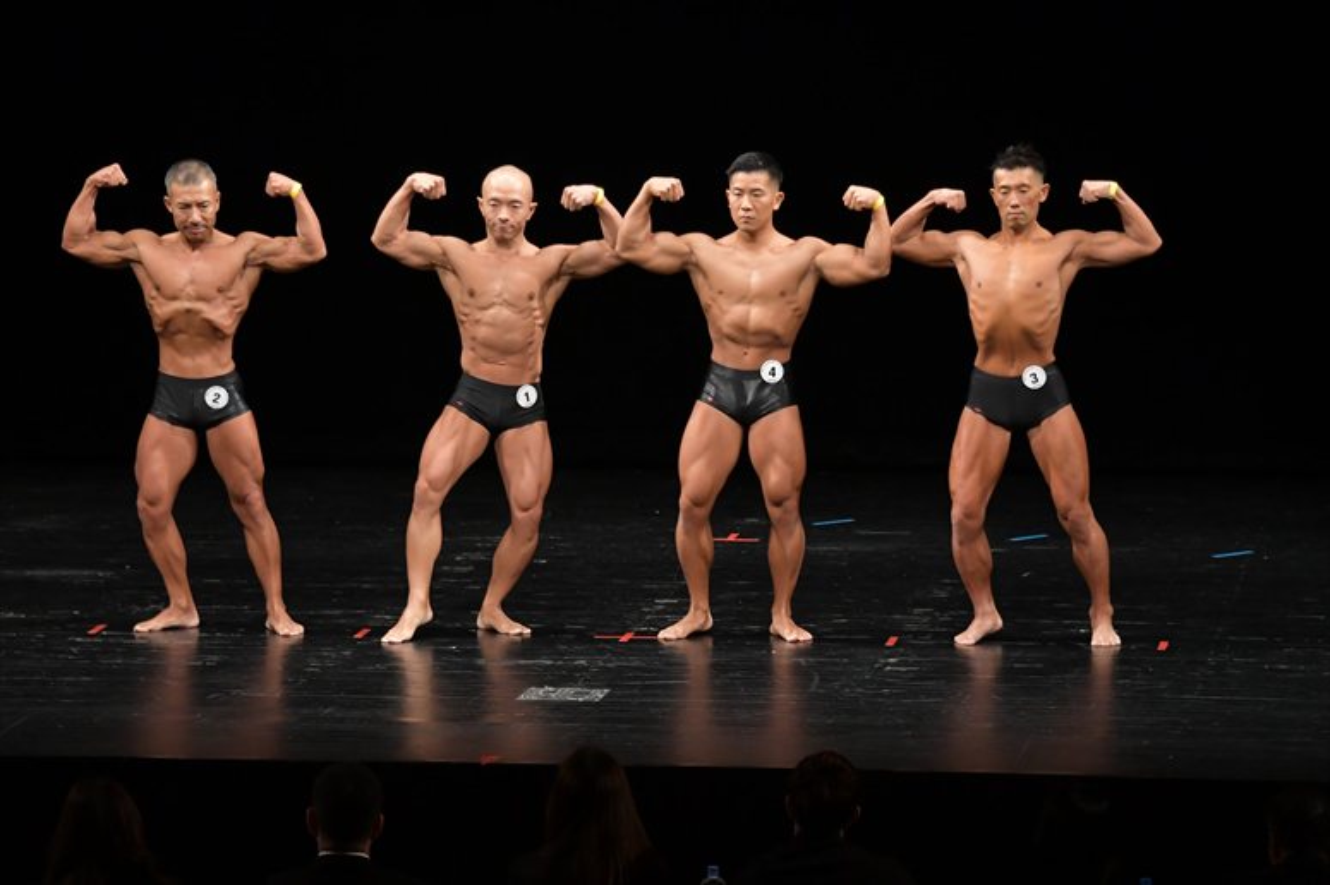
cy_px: 442
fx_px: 6905
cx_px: 665
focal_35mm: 187
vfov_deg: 7.3
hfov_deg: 11.0
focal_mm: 125
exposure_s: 1/400
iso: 2500
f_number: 5.6
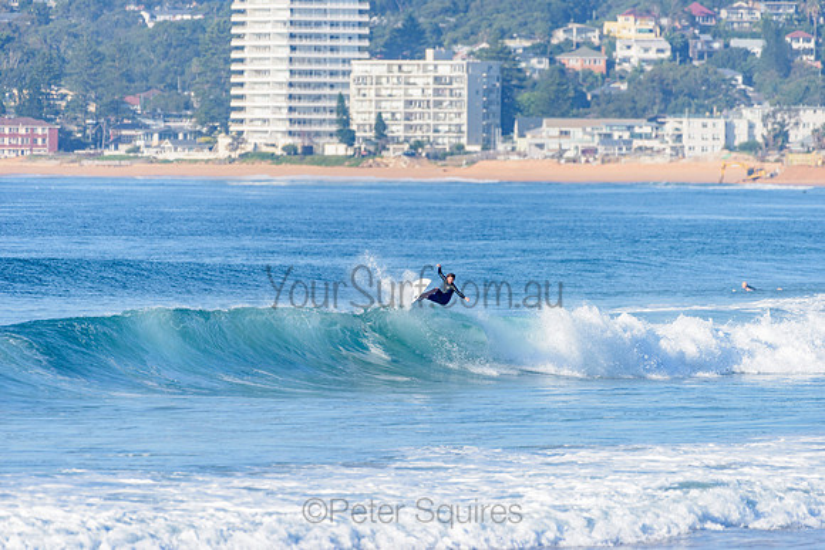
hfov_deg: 4.1
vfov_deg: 2.8
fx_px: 11460
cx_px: 412
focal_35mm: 500
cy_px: 275
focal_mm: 500
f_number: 5.6
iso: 220
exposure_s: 1/2000
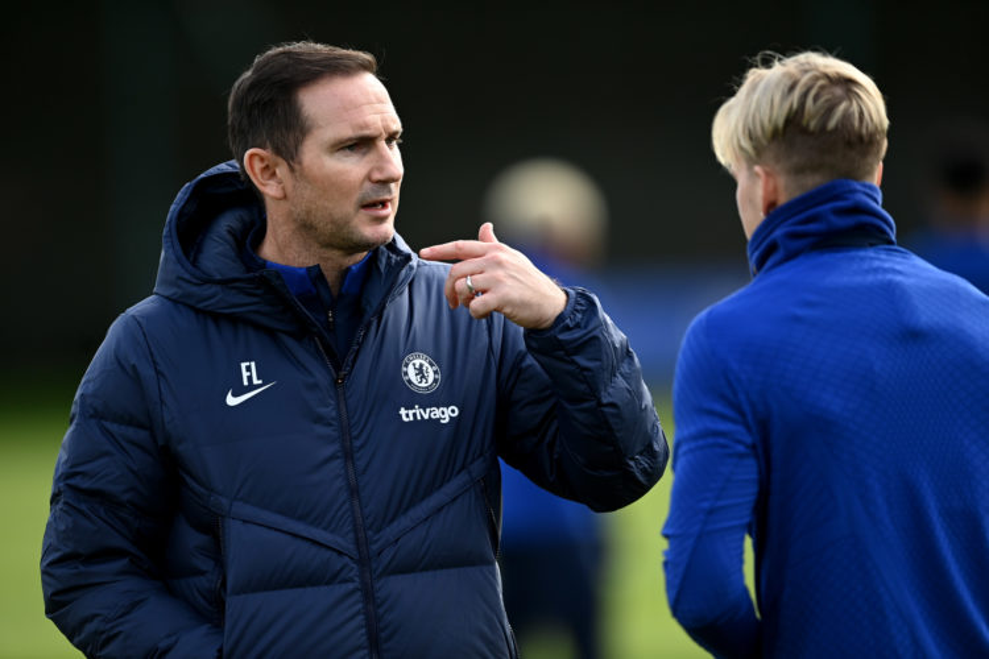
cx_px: 494
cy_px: 330
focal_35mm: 400
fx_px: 10988
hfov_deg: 5.2
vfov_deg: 3.4
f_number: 2.8
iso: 500
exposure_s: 1/2000
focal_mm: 400
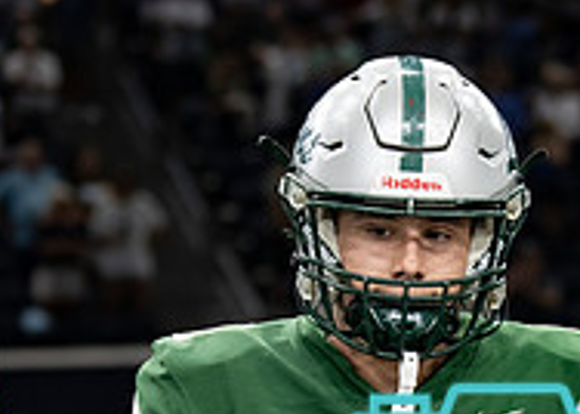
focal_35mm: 296
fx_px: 4872
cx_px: 349
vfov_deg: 4.8
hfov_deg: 6.8
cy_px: 435
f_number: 2.8
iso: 1000
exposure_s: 1/320
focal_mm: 75
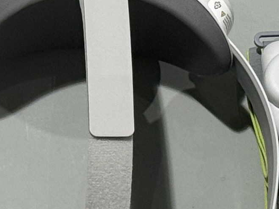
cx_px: -141
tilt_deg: -78.3
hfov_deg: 6.7
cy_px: 347
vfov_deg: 5.0
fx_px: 2360
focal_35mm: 293
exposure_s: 1/100
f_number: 1.78
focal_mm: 6.76
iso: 80
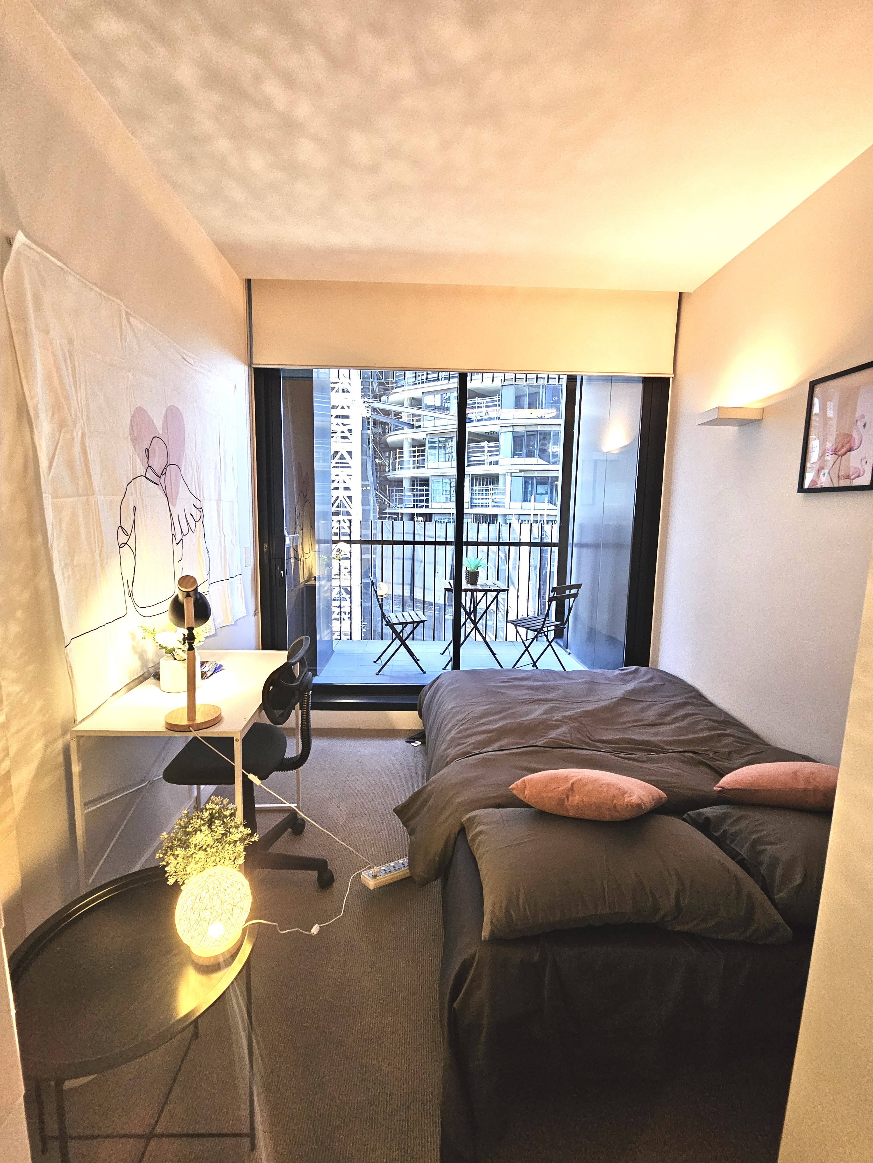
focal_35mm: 13
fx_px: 437
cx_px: 436
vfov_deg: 106.2
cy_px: 582
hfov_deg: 89.9
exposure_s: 1/33.3
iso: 400
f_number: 2.2
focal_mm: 2.2
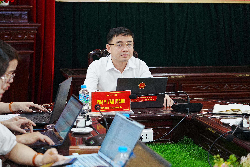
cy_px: 84
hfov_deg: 21.7
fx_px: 653
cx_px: 125
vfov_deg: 14.6
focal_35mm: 94
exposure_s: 1/100
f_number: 4.5
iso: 2500
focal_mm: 94
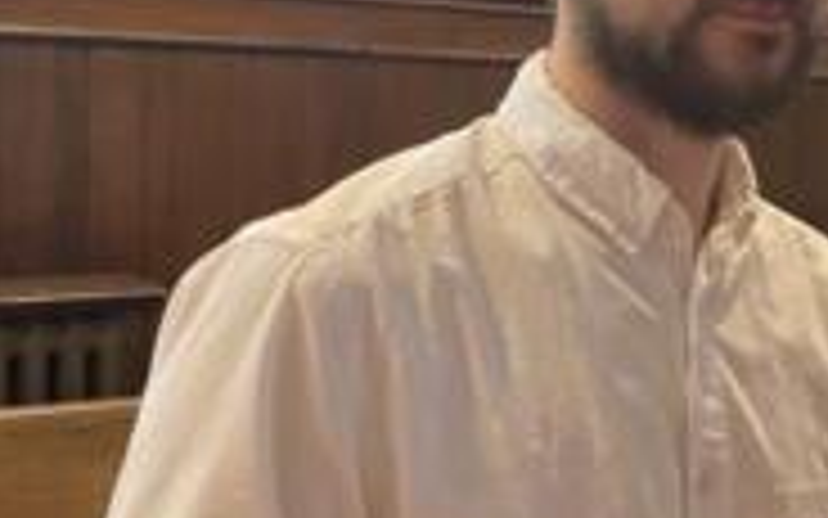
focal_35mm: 75
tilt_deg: -1.5
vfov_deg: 17.4
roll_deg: -1.0
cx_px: 963
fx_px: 1692
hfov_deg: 25.1
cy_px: 196
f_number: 1.6
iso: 640
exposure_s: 1/40
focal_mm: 4.2
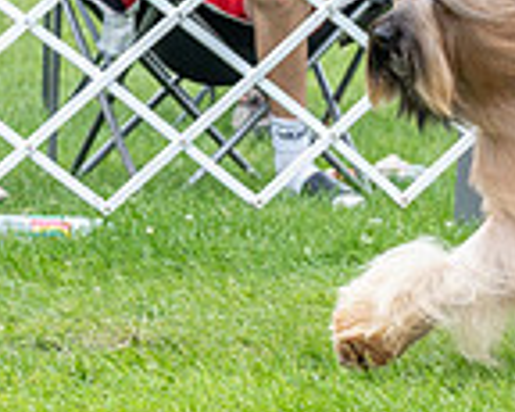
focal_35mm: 681
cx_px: 592
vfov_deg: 2.3
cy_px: -100
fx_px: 10373
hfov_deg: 2.8
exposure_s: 1/800
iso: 400
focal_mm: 147
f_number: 5
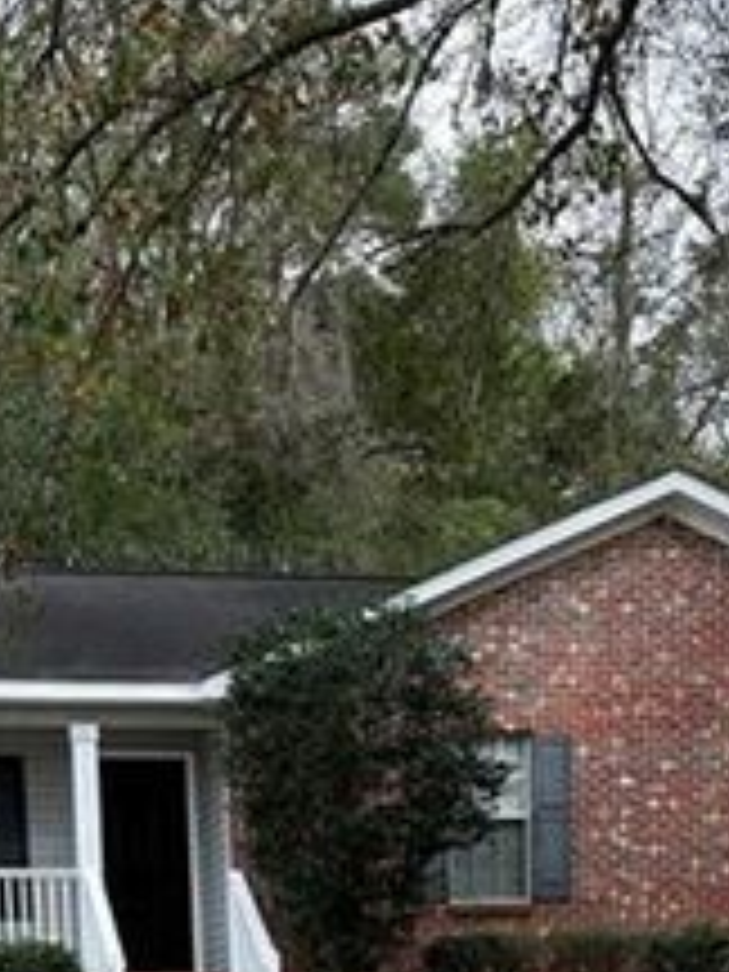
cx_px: 306
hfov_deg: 19.9
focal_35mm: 74
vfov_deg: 22.4
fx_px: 2078
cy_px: 1388
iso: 80
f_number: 1.78
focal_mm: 6.86
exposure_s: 1/685
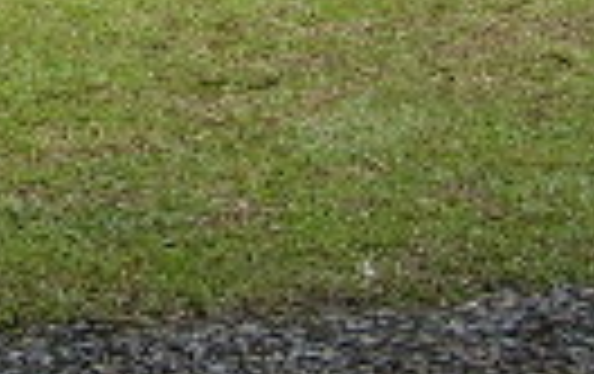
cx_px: -274
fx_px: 2805
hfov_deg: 11.6
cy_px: -455
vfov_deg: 7.2
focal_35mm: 173
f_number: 2.7
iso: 80
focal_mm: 6
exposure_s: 1/500
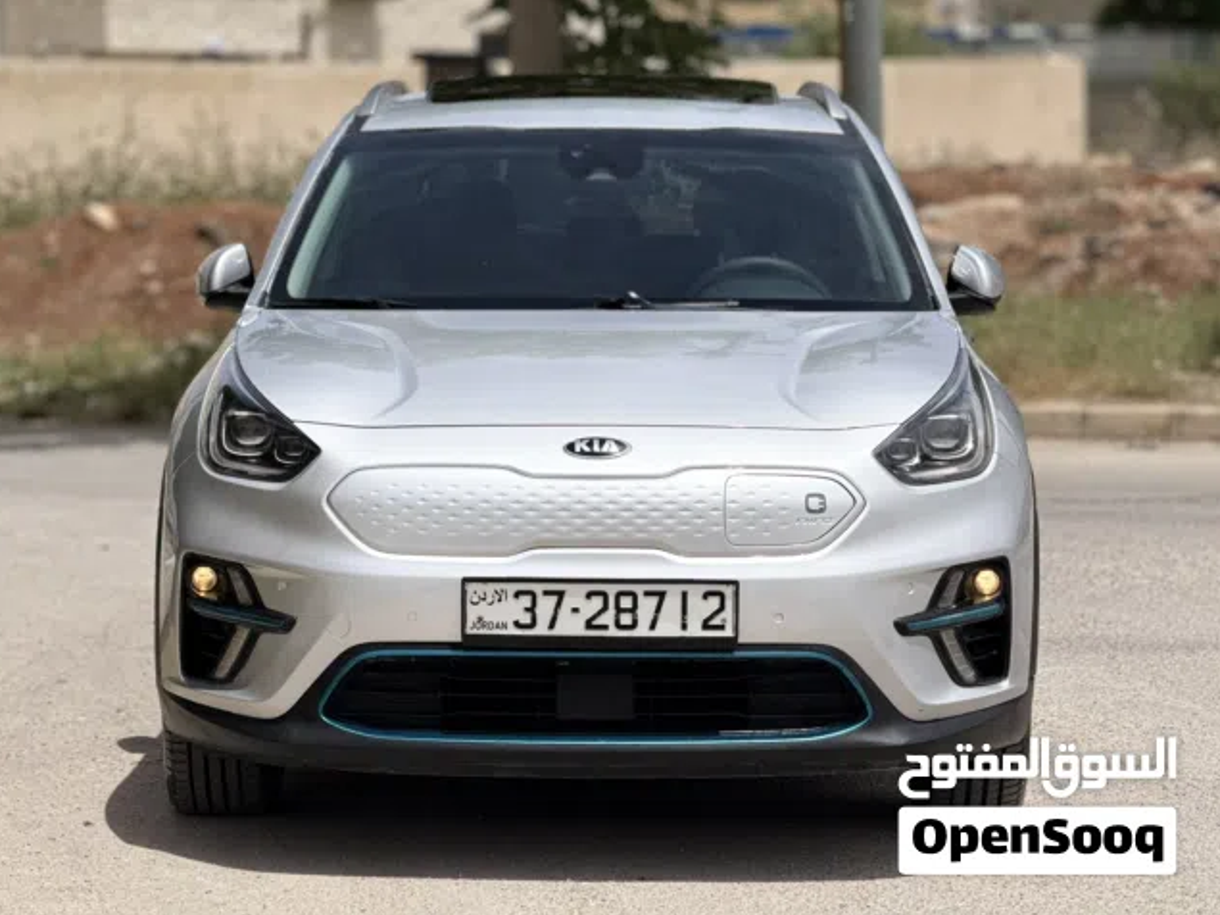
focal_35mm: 121
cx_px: 609
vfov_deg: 12.2
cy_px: 459
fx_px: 4264
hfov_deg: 16.3
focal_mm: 15.66
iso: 64
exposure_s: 1/3509
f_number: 2.8
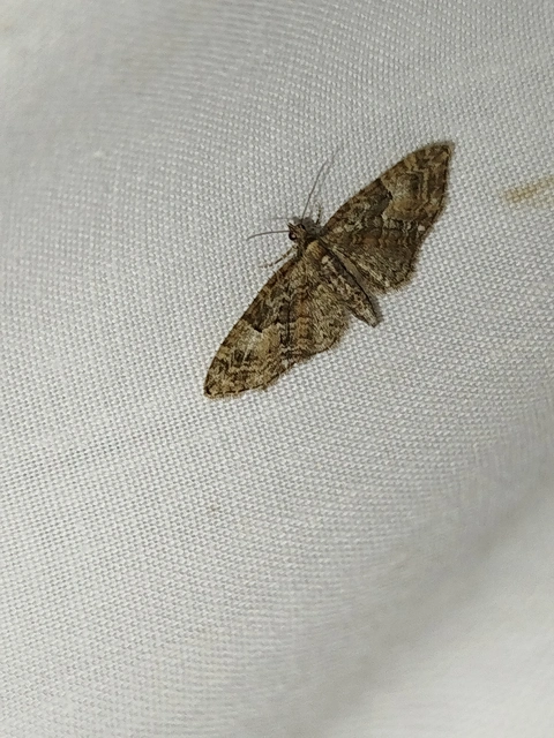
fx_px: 1430
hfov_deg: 21.9
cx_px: 277
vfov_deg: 29.0
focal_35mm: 67
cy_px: 369
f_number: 1.7
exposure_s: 1/100
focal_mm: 5.31
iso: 80
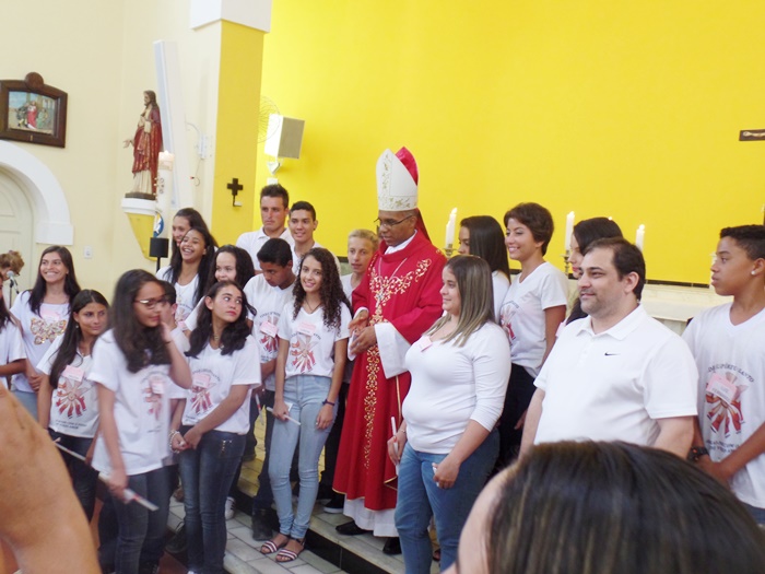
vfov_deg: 40.7
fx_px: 773
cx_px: 382
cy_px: 287
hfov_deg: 52.6
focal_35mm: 35
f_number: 3
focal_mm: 6.2
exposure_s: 1/30
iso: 320
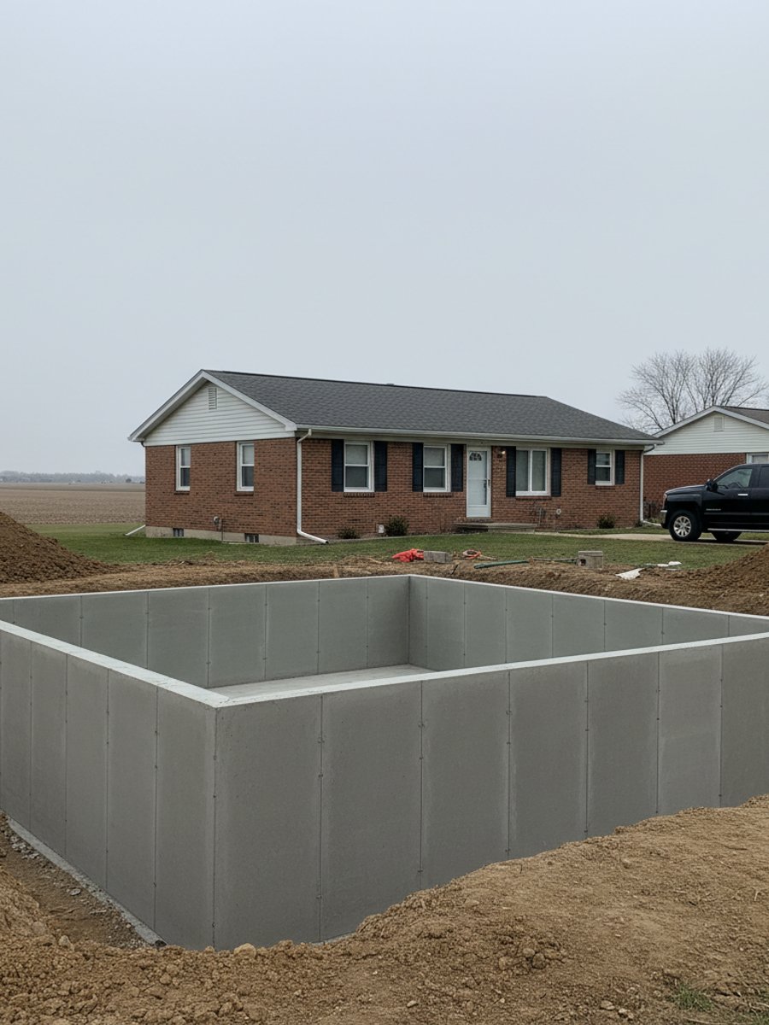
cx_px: 384
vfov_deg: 73.9
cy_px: 512
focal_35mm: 23
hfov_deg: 58.9
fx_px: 681
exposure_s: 1/1298
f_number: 1.8
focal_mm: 6.4
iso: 427
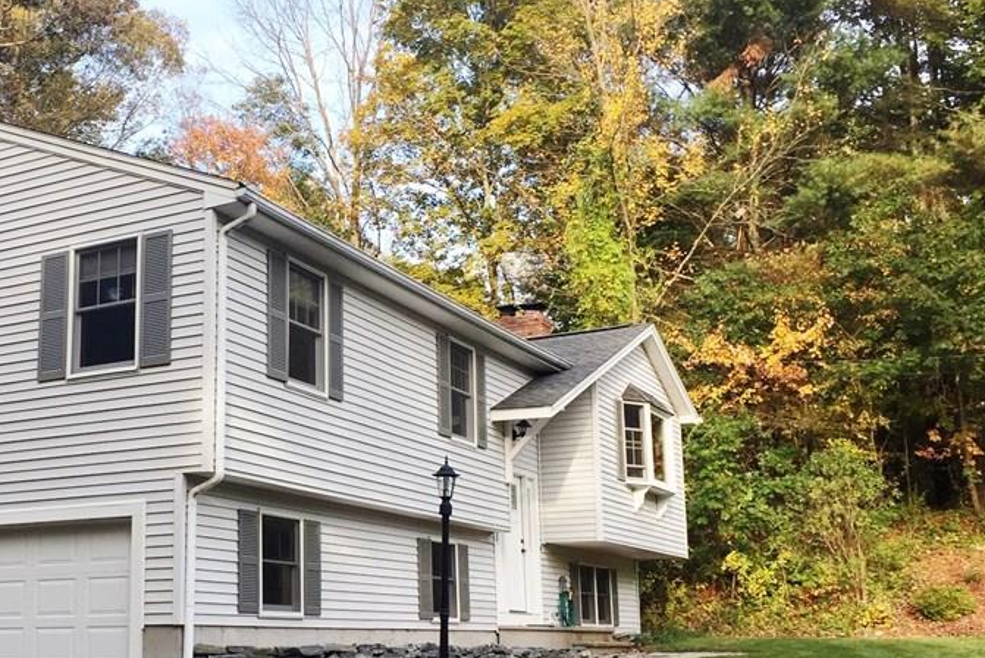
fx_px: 1259
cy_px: 416
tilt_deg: +8.3
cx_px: 255
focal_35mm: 46
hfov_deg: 41.6
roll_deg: -1.9
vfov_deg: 29.1
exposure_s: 1/295
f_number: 2.2
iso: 32
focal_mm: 4.15
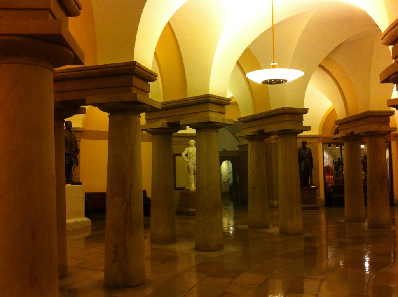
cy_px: 148
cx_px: 199
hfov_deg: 52.7
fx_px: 402
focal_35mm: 35
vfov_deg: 40.6
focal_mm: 3.85
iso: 200
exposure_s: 1/15
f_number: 2.8
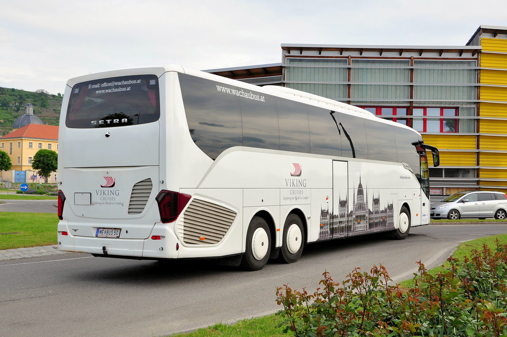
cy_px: 168
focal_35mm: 45
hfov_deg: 43.7
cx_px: 254
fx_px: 633
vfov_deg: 29.8
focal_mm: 30
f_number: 8
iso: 200
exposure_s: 1/250
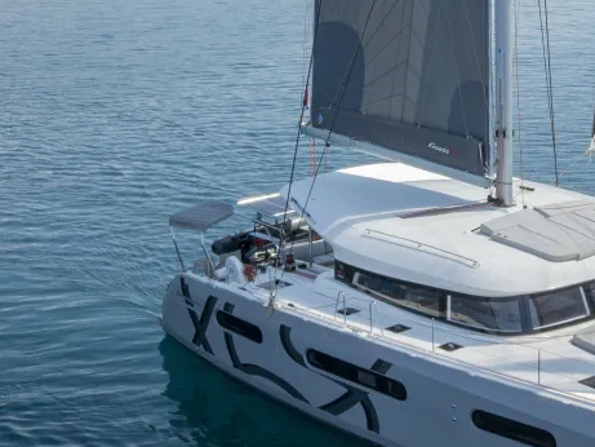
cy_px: 3
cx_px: 472
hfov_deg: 24.3
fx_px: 1358
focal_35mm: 79
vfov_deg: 18.2
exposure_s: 1/125
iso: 100
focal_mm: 4.73
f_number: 2.2
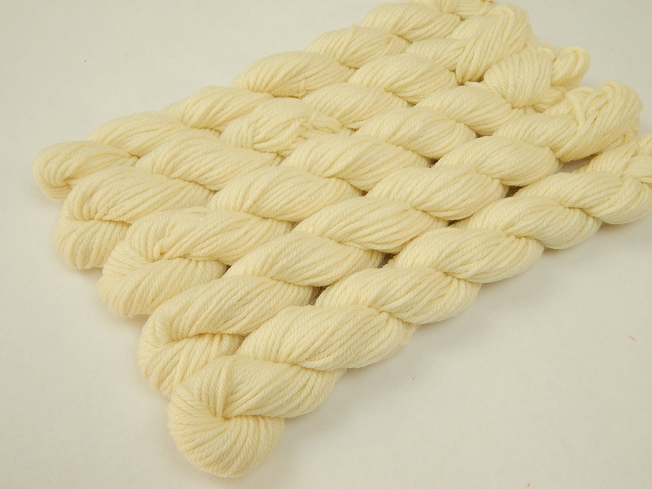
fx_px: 716
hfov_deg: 49.0
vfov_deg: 37.7
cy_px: 244
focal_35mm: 38
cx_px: 326
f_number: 3.4
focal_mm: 6.8
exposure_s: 1/30
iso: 125
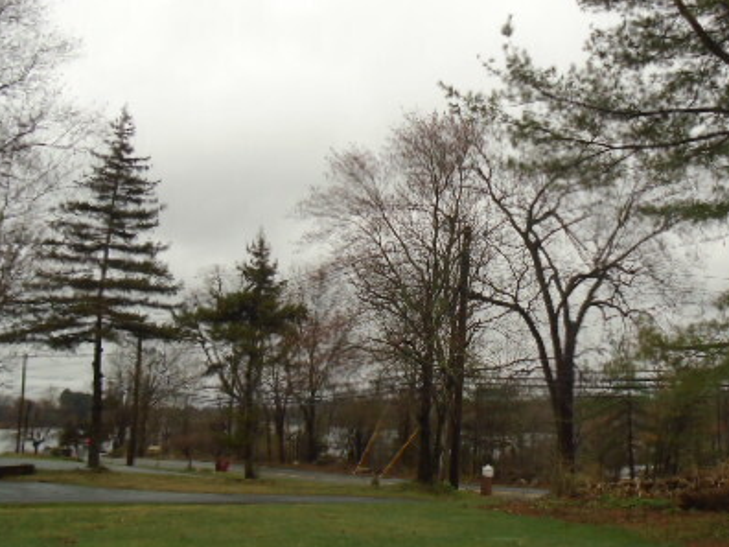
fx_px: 885
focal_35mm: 42
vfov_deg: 34.3
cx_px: 462
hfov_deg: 44.4
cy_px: 273
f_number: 3.2
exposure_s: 1/400
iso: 100
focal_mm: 4.6
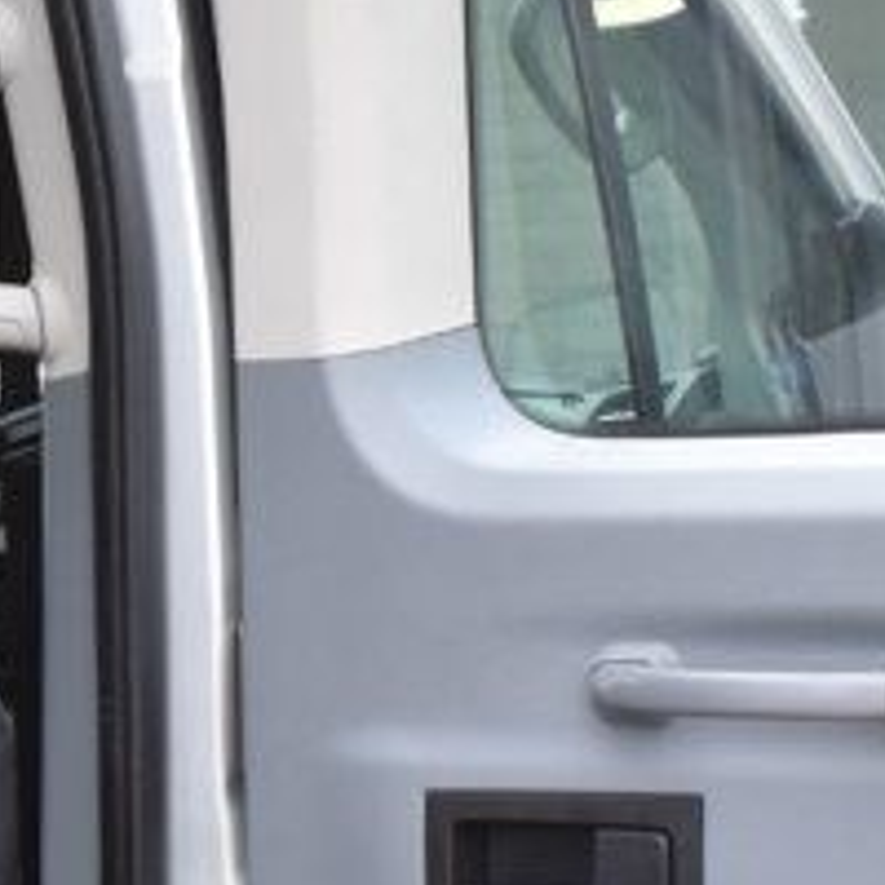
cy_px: 845
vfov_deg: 11.5
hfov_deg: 11.5
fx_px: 4344
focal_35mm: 150
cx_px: -18
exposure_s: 1/125
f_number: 8
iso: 400
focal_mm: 23
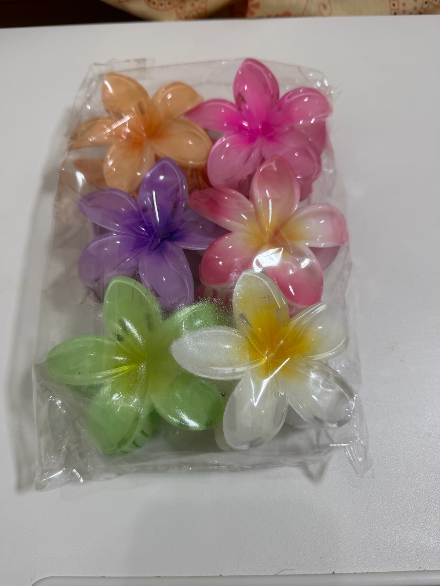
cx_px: 220
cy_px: 293
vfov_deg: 71.6
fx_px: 407
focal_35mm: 24
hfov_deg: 56.8
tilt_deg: -72.1
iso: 125
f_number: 1.78
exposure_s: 1/121
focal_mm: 6.76
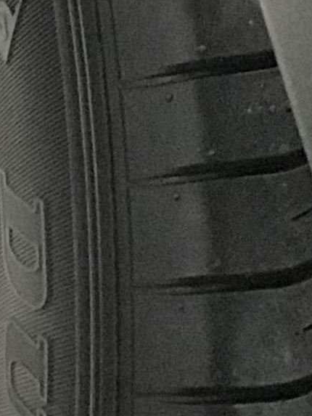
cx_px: 636
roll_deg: +5.1
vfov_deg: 4.9
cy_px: 597
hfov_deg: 3.7
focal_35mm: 401
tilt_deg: -3.8
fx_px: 4817
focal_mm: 6.6
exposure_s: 1/60
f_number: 2.8
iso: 200
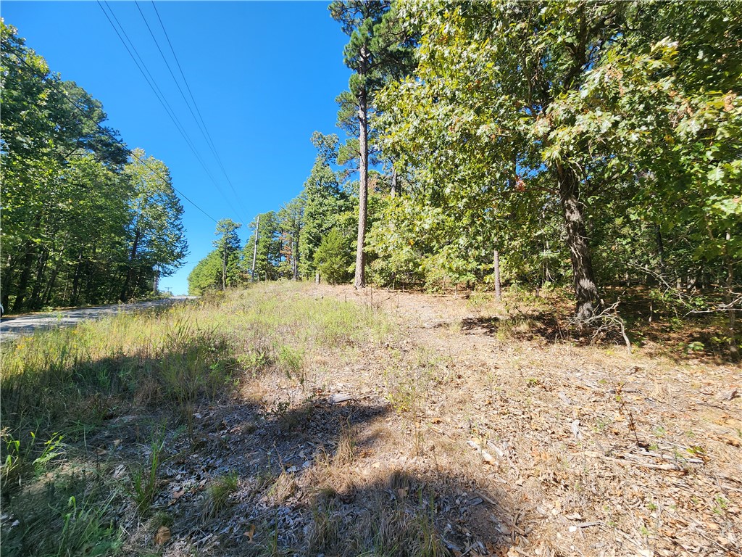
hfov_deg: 106.2
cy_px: 278
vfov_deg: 89.9
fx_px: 279
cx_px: 371
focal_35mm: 13
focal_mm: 2.2
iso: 50
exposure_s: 1/696
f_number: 2.2
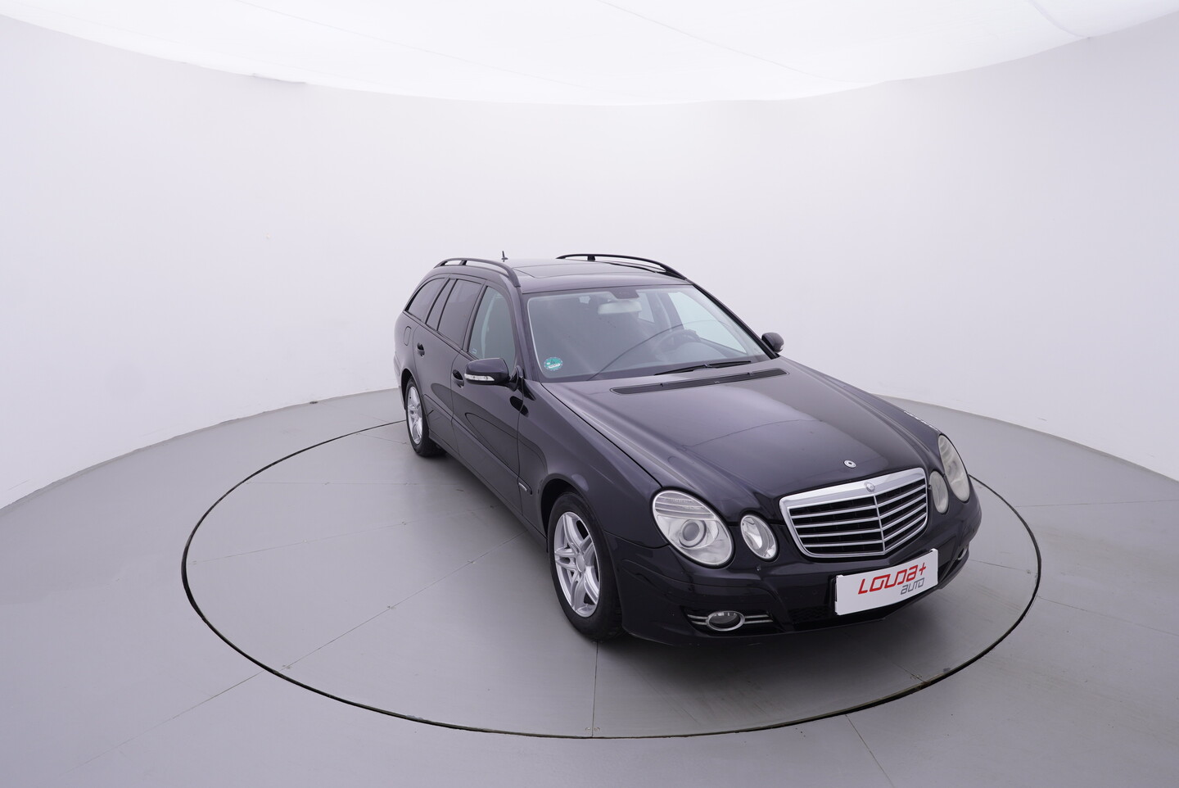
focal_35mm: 22
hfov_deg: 77.3
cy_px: 394
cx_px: 590
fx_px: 737
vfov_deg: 56.2
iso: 200
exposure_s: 1/80
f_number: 5
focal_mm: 15
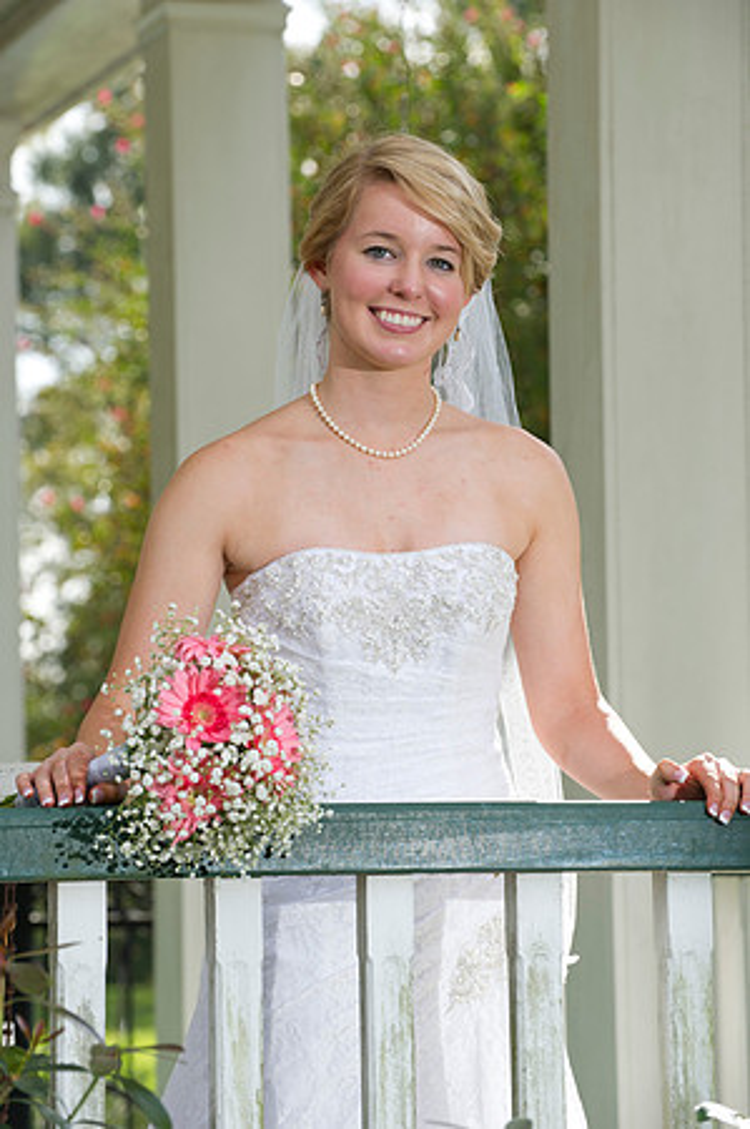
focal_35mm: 140
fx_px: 4385
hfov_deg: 9.8
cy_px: 564
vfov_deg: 14.7
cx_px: 375
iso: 250
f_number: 6.3
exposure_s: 1/250
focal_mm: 140
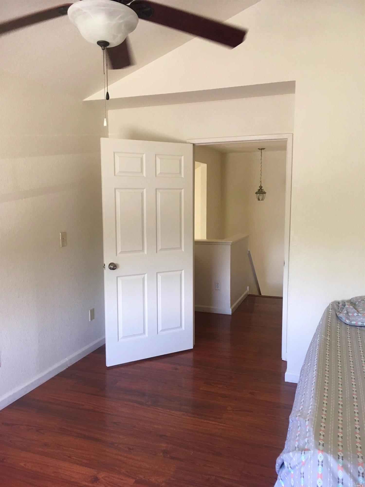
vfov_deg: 61.7
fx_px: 408
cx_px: 182
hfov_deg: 48.2
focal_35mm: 29
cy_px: 244
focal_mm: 4.15
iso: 80
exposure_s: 1/30
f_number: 2.2
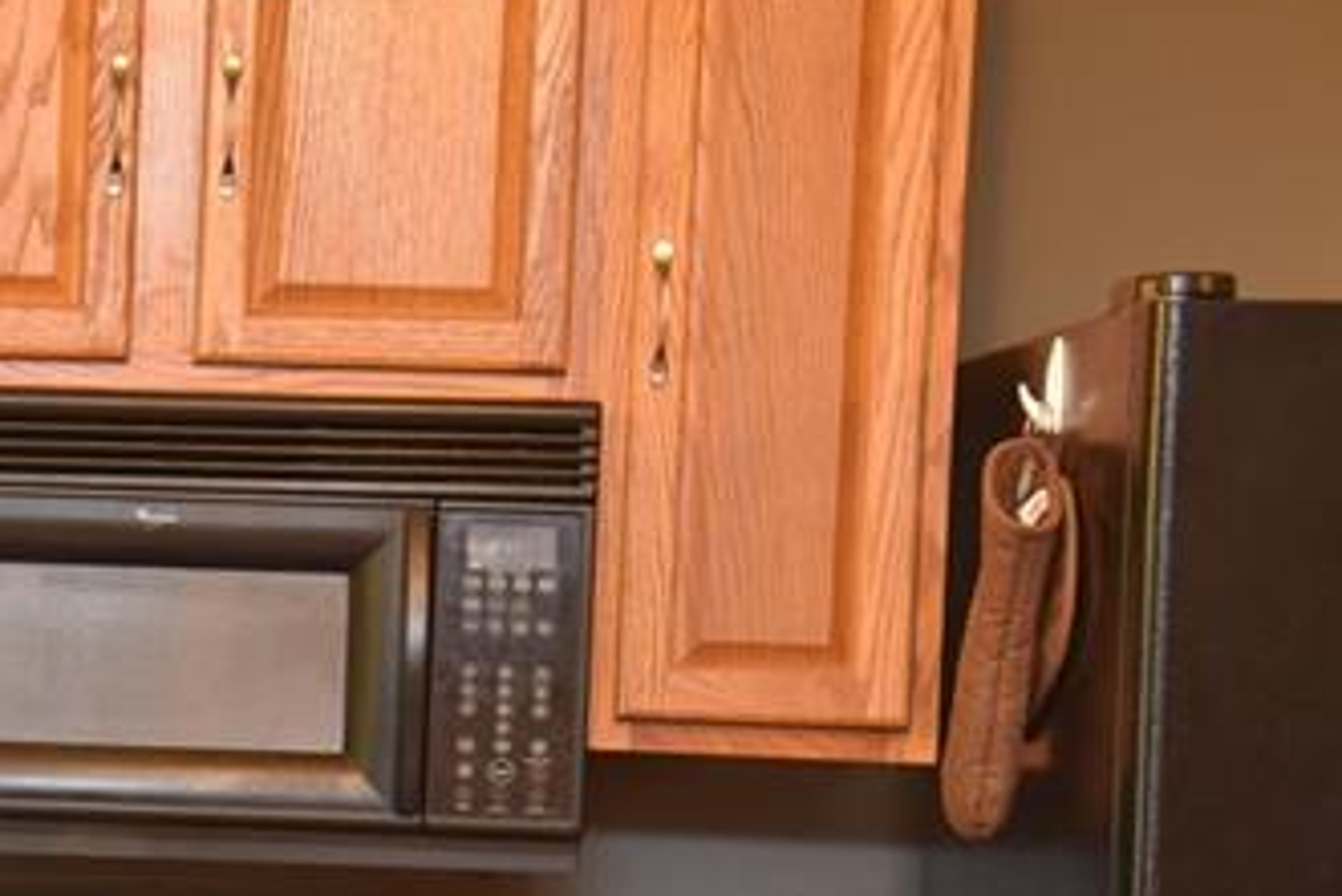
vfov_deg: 11.8
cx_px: -203
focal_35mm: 116
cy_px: 703
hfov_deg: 17.0
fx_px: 4326
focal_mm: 48
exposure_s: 1/60
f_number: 4
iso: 3200
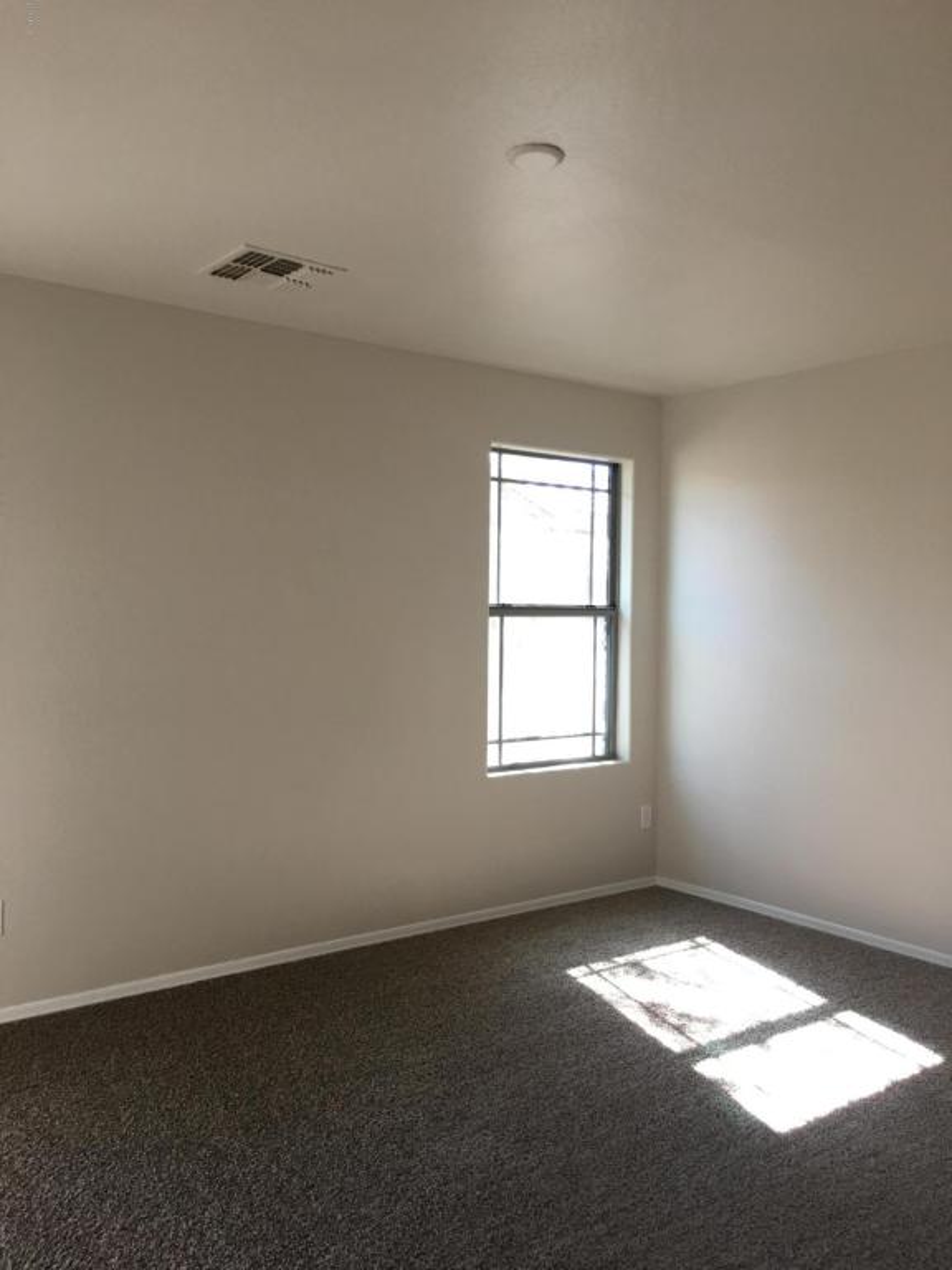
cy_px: 635
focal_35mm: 29
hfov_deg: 48.2
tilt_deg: -0.9
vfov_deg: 61.7
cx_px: 476
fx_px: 1063
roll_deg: -0.6
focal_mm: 4.15
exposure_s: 1/30
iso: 40
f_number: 2.2
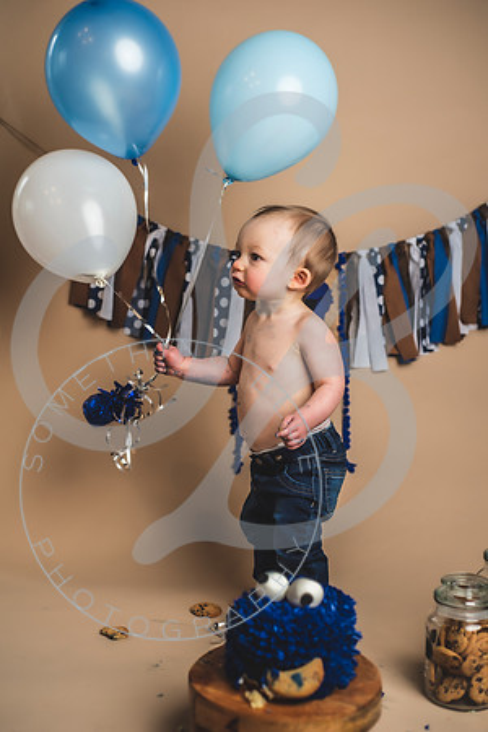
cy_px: 366
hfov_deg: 27.0
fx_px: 1017
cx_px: 244
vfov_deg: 39.6
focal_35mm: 50
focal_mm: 50
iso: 200
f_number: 2.8
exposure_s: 1/125
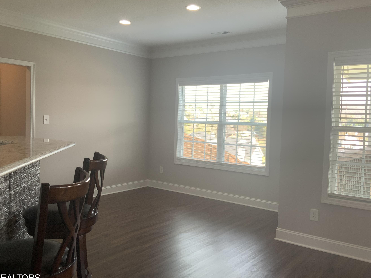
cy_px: 134
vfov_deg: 42.9
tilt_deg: -0.7
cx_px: 185
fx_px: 354
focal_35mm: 33
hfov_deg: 55.4
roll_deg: -1.5
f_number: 1.8
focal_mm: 3
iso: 64
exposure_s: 1/120
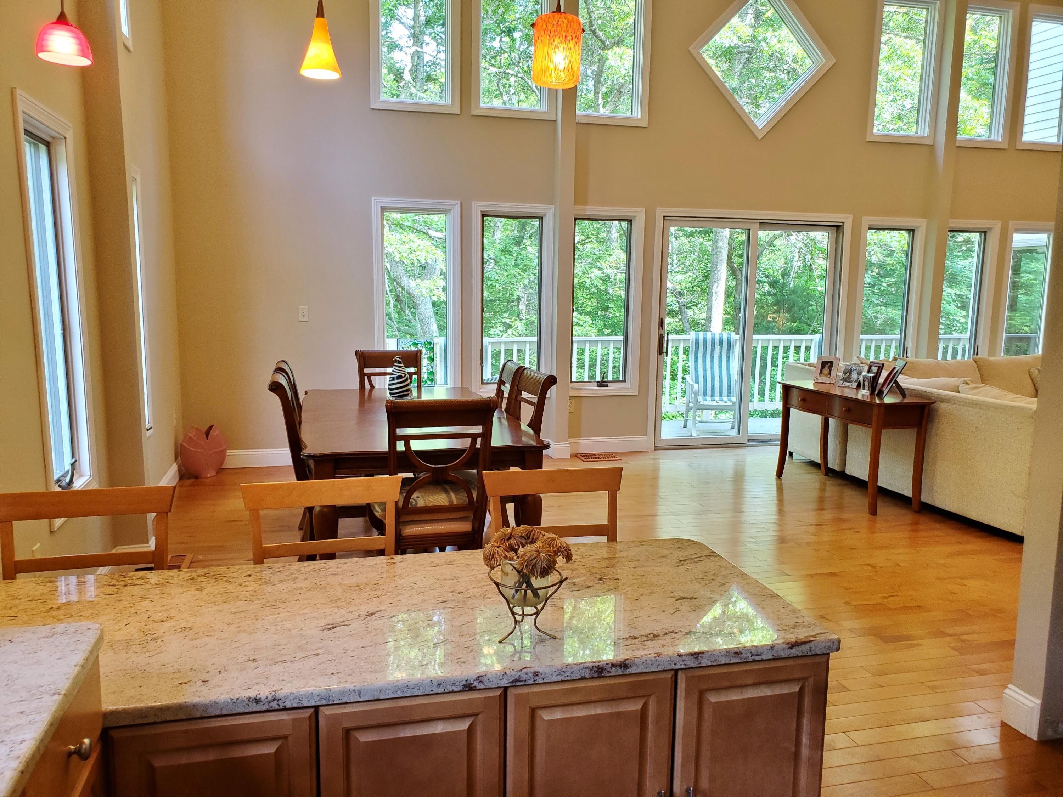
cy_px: 398
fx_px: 798
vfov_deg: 53.1
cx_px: 532
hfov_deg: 67.3
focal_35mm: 26
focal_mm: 4.3
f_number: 2.4
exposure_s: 1/59
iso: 250
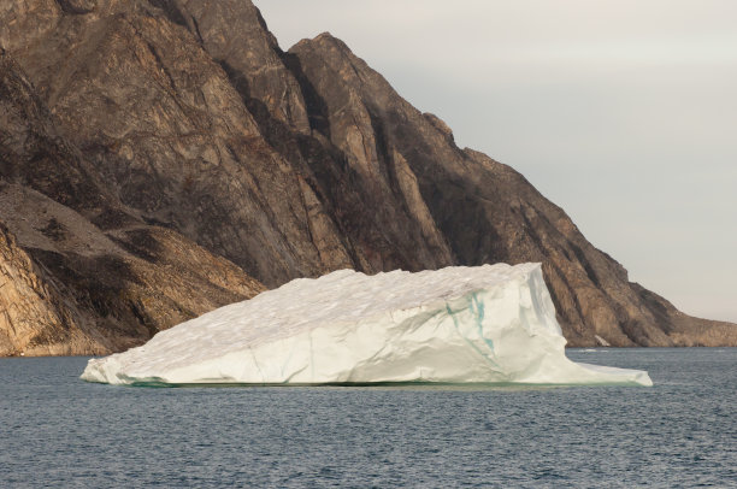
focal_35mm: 232
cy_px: 244
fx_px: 4752
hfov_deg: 8.9
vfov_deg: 5.9
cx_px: 368
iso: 1100
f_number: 8
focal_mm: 155
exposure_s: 1/2500
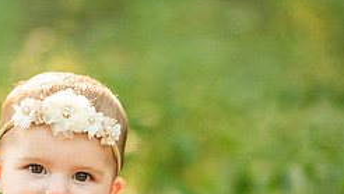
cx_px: 71
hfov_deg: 4.6
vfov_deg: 2.6
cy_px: 252
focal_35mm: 469
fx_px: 4283
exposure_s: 1/200
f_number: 2.8
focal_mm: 180
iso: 1250
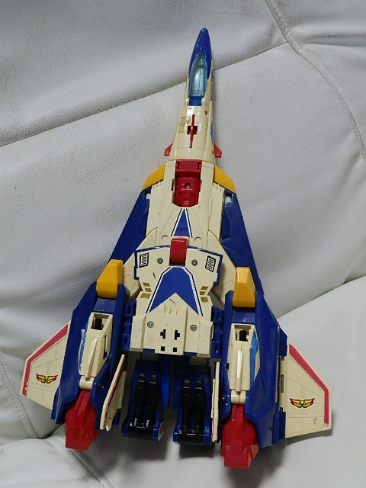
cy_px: 244
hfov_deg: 41.8
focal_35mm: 34
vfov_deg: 54.0
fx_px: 479
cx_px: 183
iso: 200
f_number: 3.5
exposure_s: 1/15
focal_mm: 6.17
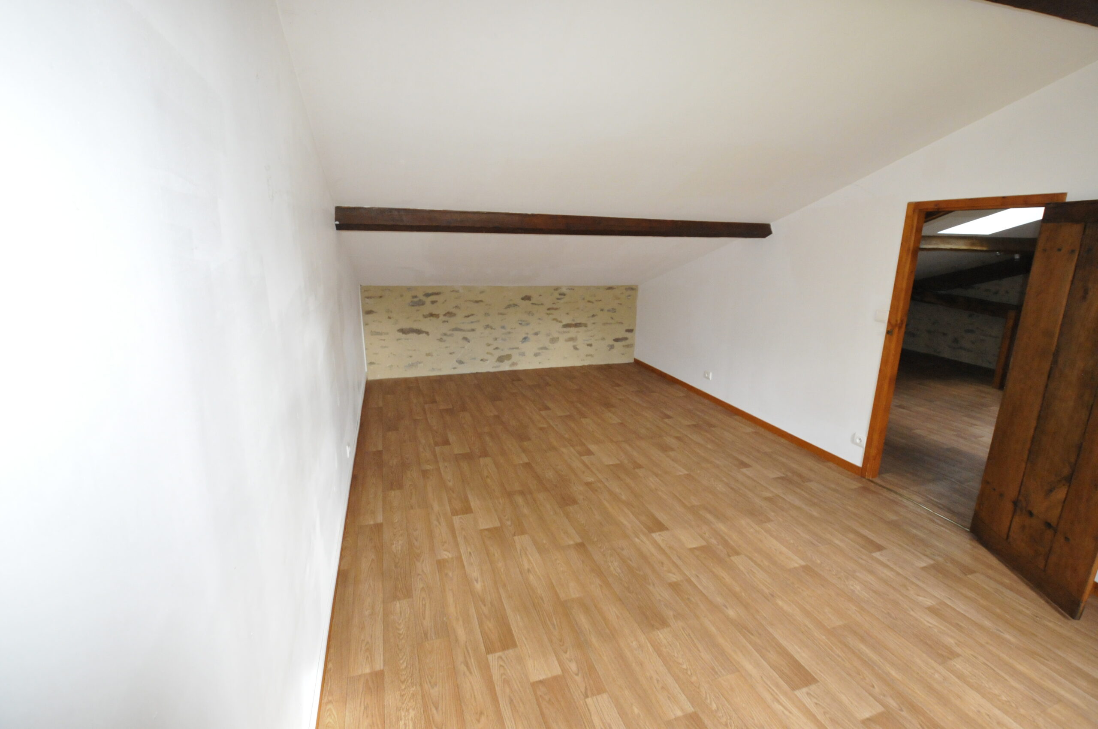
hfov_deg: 100.5
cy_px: 364
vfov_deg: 77.2
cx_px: 549
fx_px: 457
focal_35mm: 15
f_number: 5.6
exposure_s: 1/60
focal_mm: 10
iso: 2200
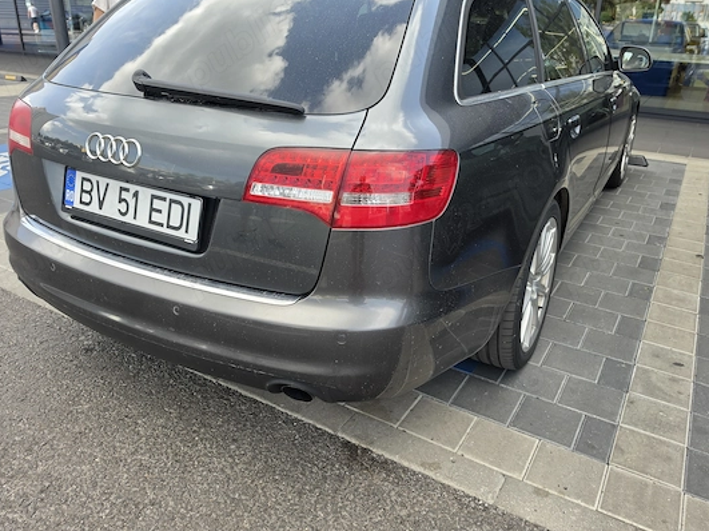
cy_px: 241
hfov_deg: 67.3
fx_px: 532
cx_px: 365
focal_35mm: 26
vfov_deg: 53.0
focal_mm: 6.5
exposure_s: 1/359
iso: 32
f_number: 1.4
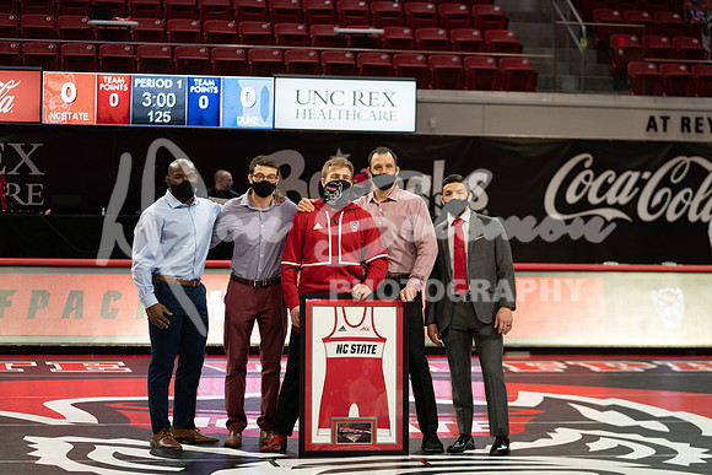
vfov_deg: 13.8
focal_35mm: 99
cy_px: 238
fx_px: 1958
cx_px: 356
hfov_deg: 20.6
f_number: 2.8
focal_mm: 99
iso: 2500
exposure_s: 1/640
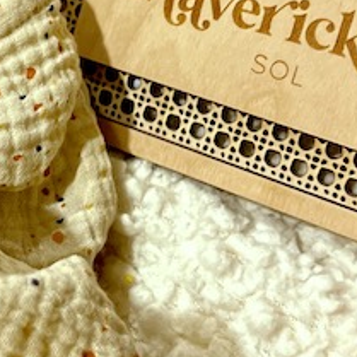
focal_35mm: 88
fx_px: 1027
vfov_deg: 19.7
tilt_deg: -55.1
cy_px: 114
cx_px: 3
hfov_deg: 19.2
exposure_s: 1/60
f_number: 1.5
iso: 400
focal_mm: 5.7
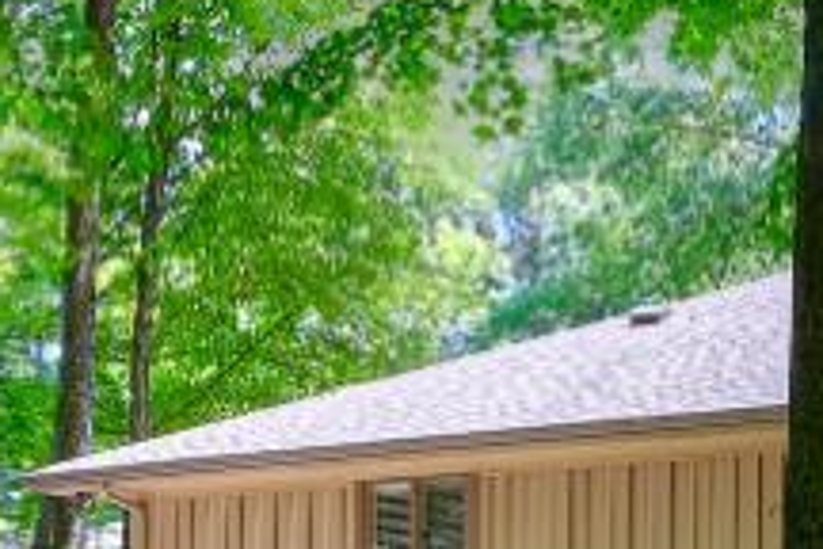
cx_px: 217
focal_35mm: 97
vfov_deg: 13.5
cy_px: 749
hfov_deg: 20.9
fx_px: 2217
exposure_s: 1/2
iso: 100
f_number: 10
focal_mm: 14
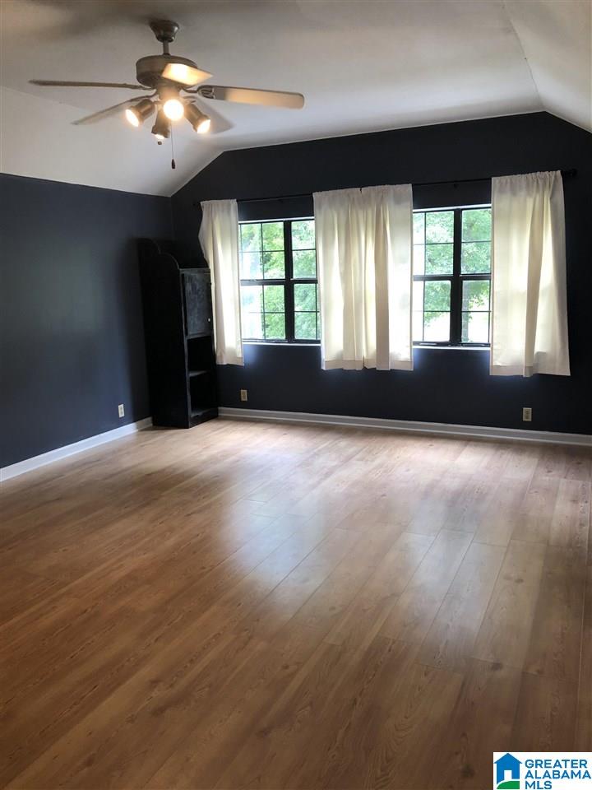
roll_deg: +1.4
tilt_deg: -10.1
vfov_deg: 63.4
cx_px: 296
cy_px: 395
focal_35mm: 28
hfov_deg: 49.7
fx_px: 638
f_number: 1.8
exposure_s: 1/30
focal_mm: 3.99
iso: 32
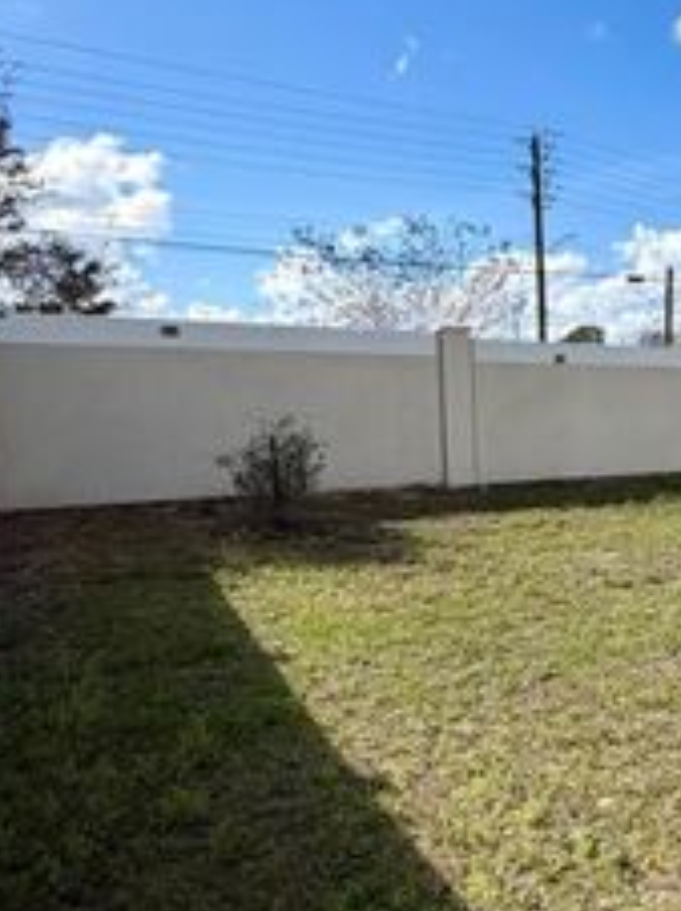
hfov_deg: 37.9
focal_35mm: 33
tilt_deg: -6.2
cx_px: 691
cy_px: 508
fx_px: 867
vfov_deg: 55.3
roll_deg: +0.7
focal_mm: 2.22
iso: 20
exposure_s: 1/770
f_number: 2.2
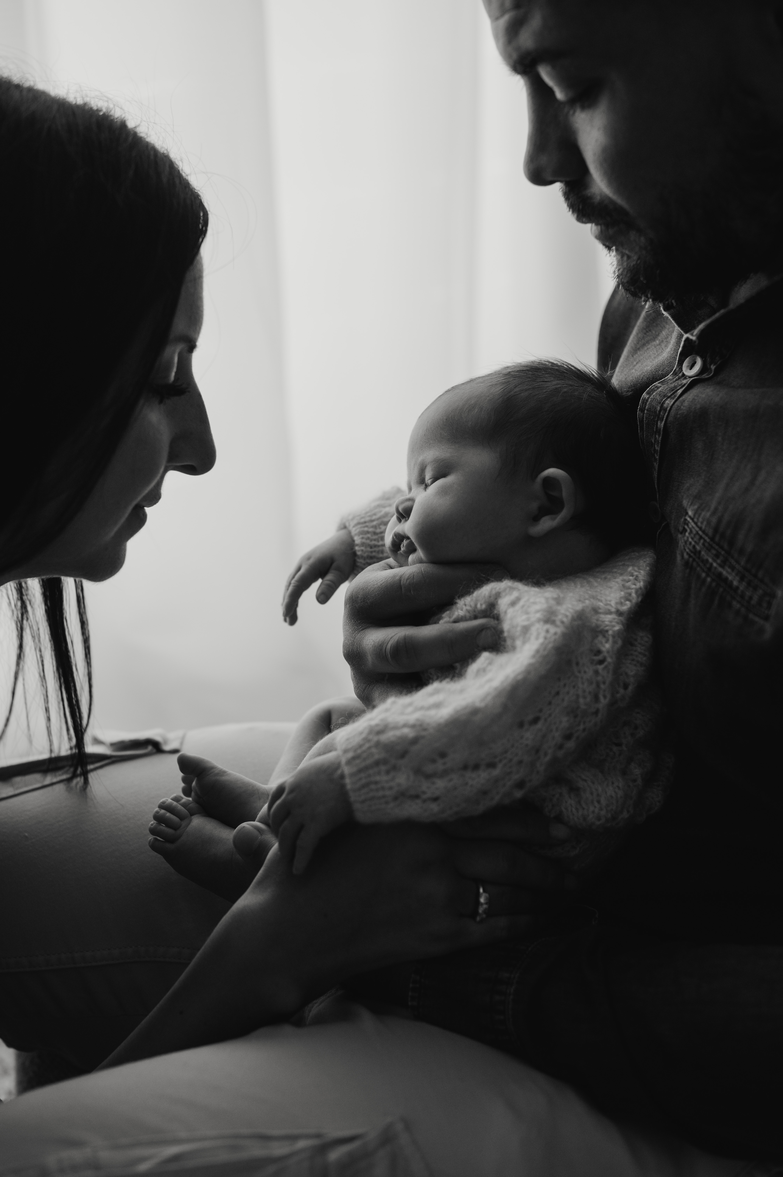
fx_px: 1633
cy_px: 588
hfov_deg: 27.0
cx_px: 392
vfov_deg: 39.6
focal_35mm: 50
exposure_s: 1/320
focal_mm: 50
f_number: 3.5
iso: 500
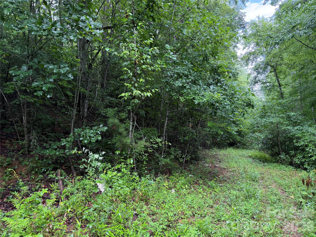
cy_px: 118
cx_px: 158
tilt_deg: +0.5
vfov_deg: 56.8
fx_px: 219
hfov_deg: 71.6
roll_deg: +3.4
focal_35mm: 24
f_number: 1.78
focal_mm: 6.76
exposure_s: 1/219
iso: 160
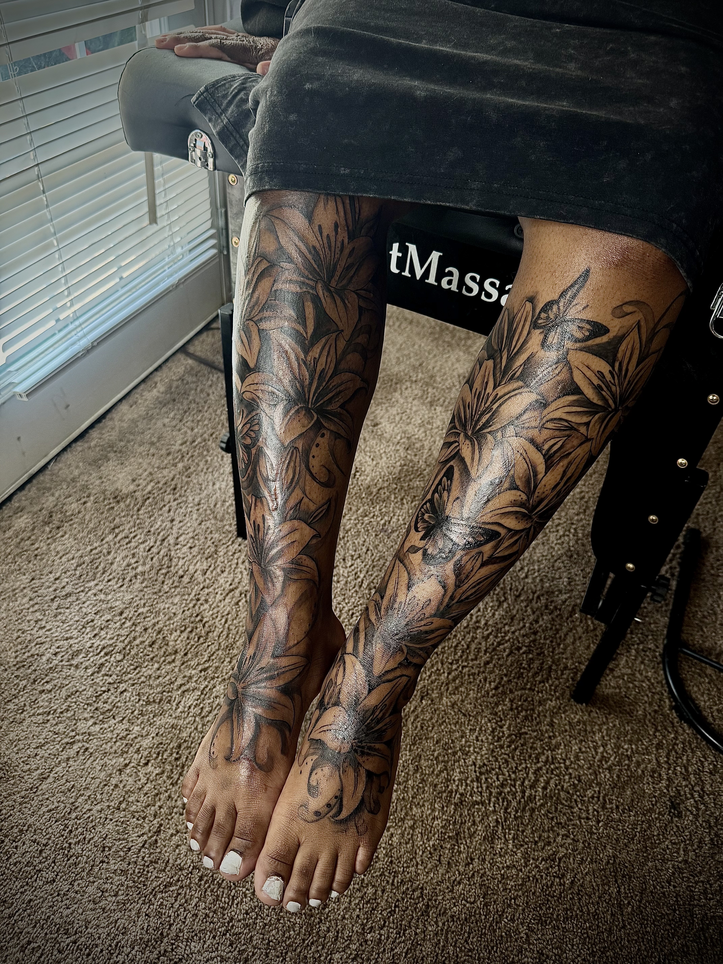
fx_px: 668
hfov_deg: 56.8
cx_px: 362
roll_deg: -3.9
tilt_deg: -43.6
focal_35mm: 24
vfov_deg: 71.6
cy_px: 482
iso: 250
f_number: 1.78
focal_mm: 6.76
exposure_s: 1/60
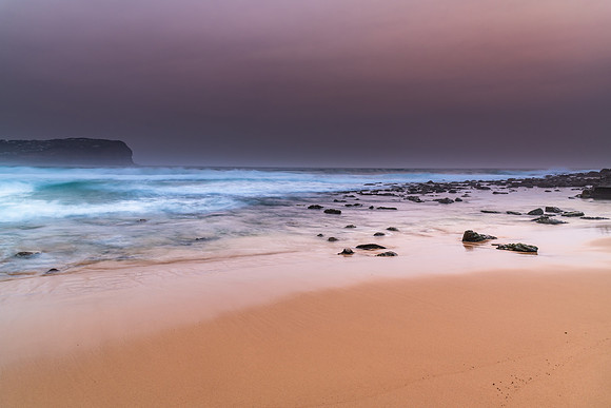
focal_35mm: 24
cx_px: 306
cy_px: 204
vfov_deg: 52.4
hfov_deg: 72.9
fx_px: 414
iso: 160
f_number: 8
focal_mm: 24
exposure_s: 2
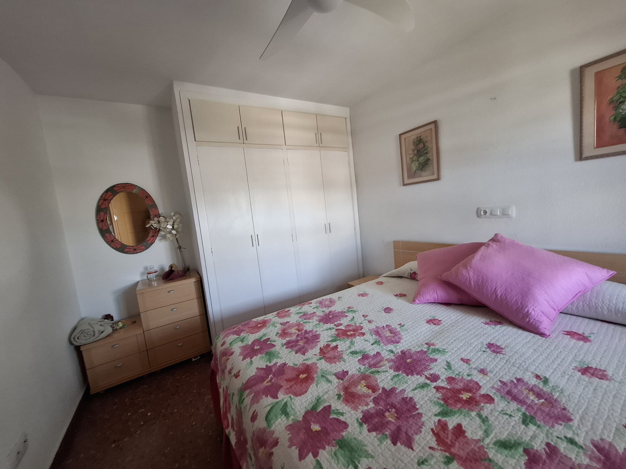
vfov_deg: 89.9
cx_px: 313
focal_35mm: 13
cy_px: 234
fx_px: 235
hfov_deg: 106.2
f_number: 2.2
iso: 160
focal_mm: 1.74
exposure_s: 1/33
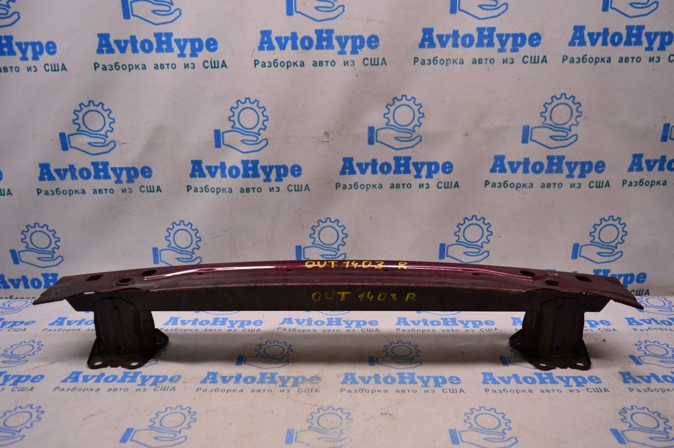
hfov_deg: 67.4
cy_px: 224
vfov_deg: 47.9
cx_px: 337
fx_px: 505
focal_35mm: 27
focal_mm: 18
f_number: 4
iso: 1600
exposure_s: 1/400
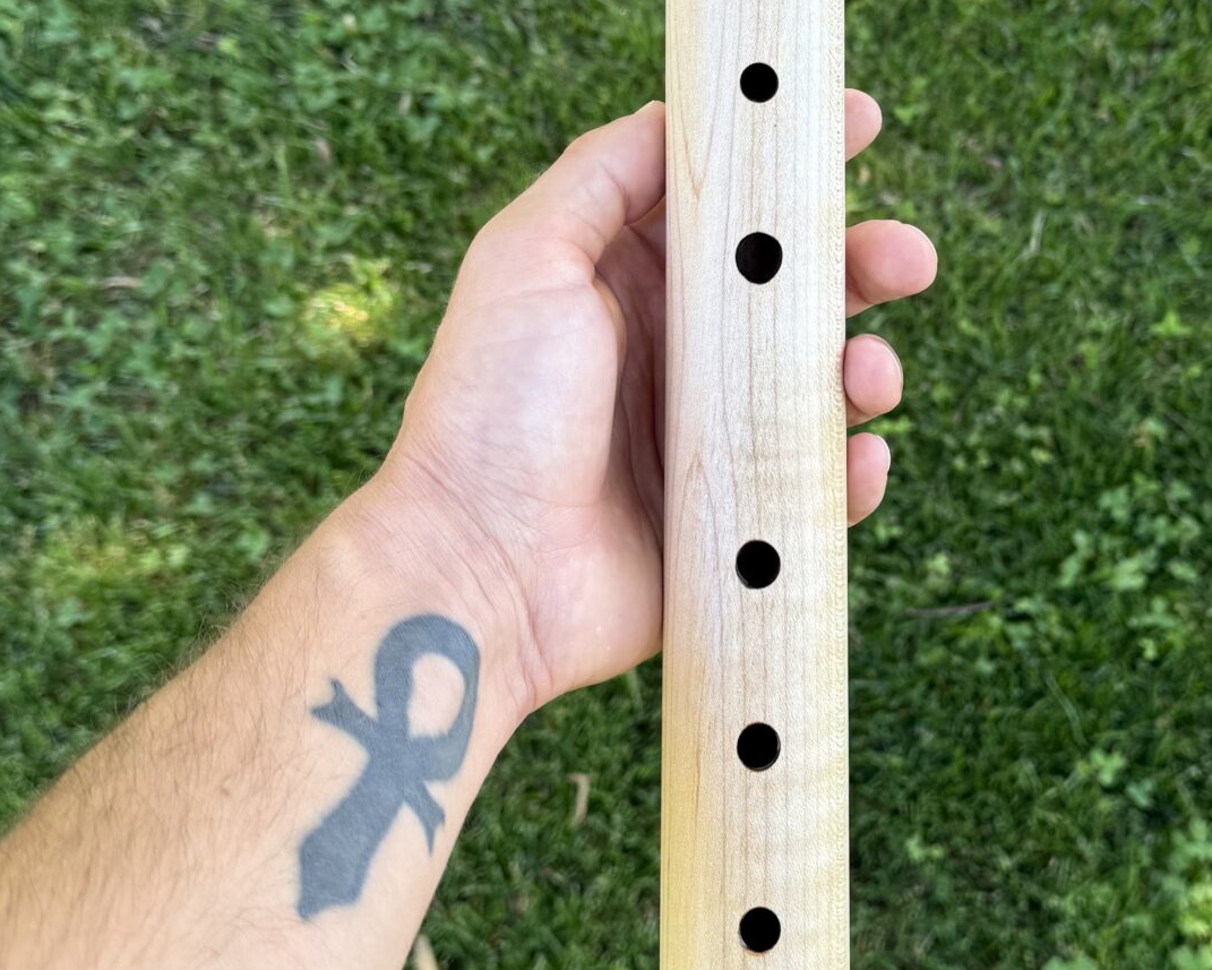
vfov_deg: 26.8
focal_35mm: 56
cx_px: 828
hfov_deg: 33.2
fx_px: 2009
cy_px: 242
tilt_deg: -59.5
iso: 64
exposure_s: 1/189
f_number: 1.78
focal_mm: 6.76
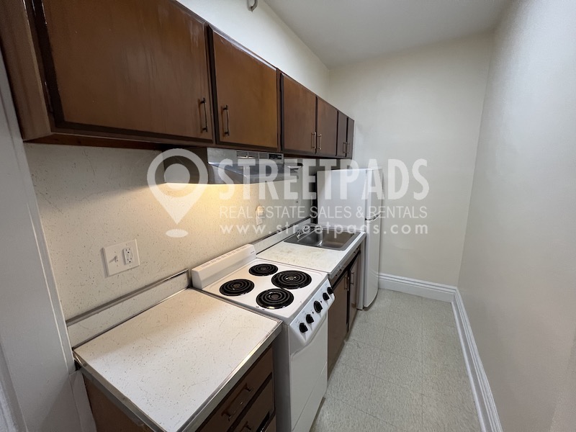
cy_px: 216
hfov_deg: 106.2
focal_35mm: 13
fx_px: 216
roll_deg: +1.1
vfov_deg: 89.9
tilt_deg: -12.4
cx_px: 288
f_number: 1.8
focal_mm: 1.57
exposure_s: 1/120
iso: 200
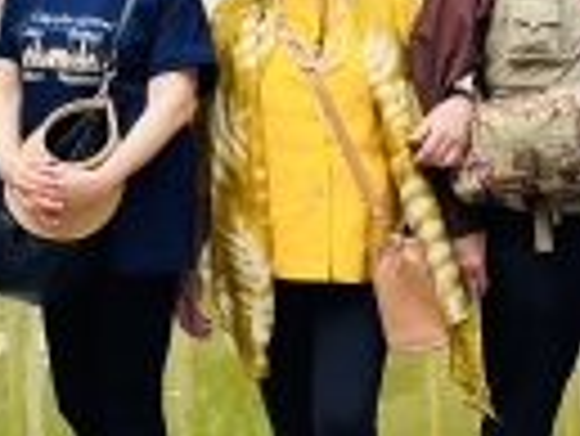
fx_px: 2029
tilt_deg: +2.7
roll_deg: -0.7
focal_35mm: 121
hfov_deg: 15.5
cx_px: -162
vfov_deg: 11.8
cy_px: -198
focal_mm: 5.7
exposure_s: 1/1295
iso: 50
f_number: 1.5
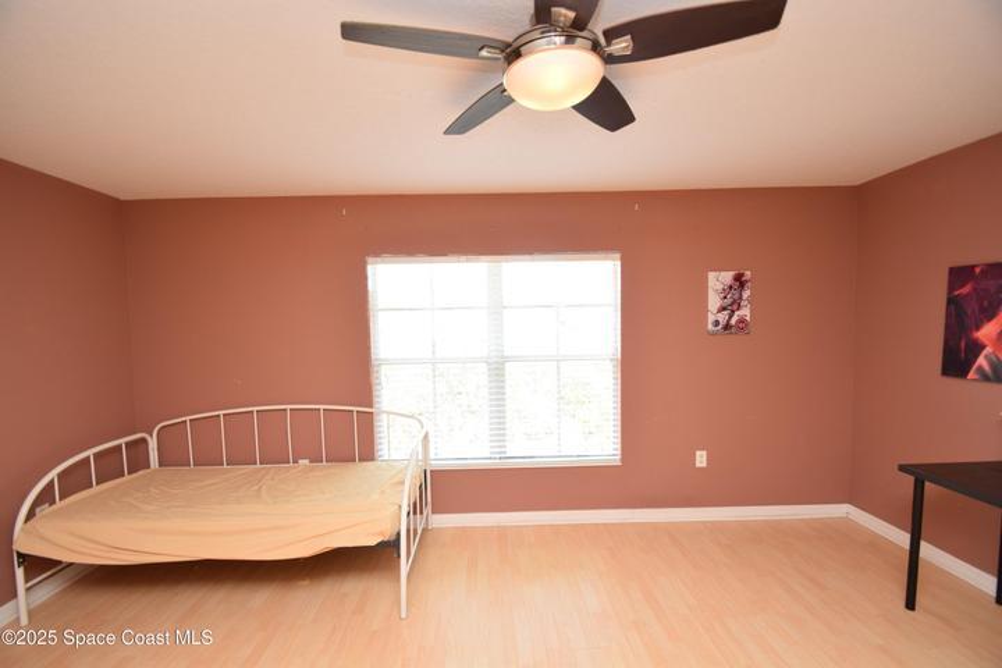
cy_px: 334
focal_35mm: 15
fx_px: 417
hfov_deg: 100.4
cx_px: 501
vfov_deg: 77.3
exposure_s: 1/125
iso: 720
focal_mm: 10
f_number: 5.6
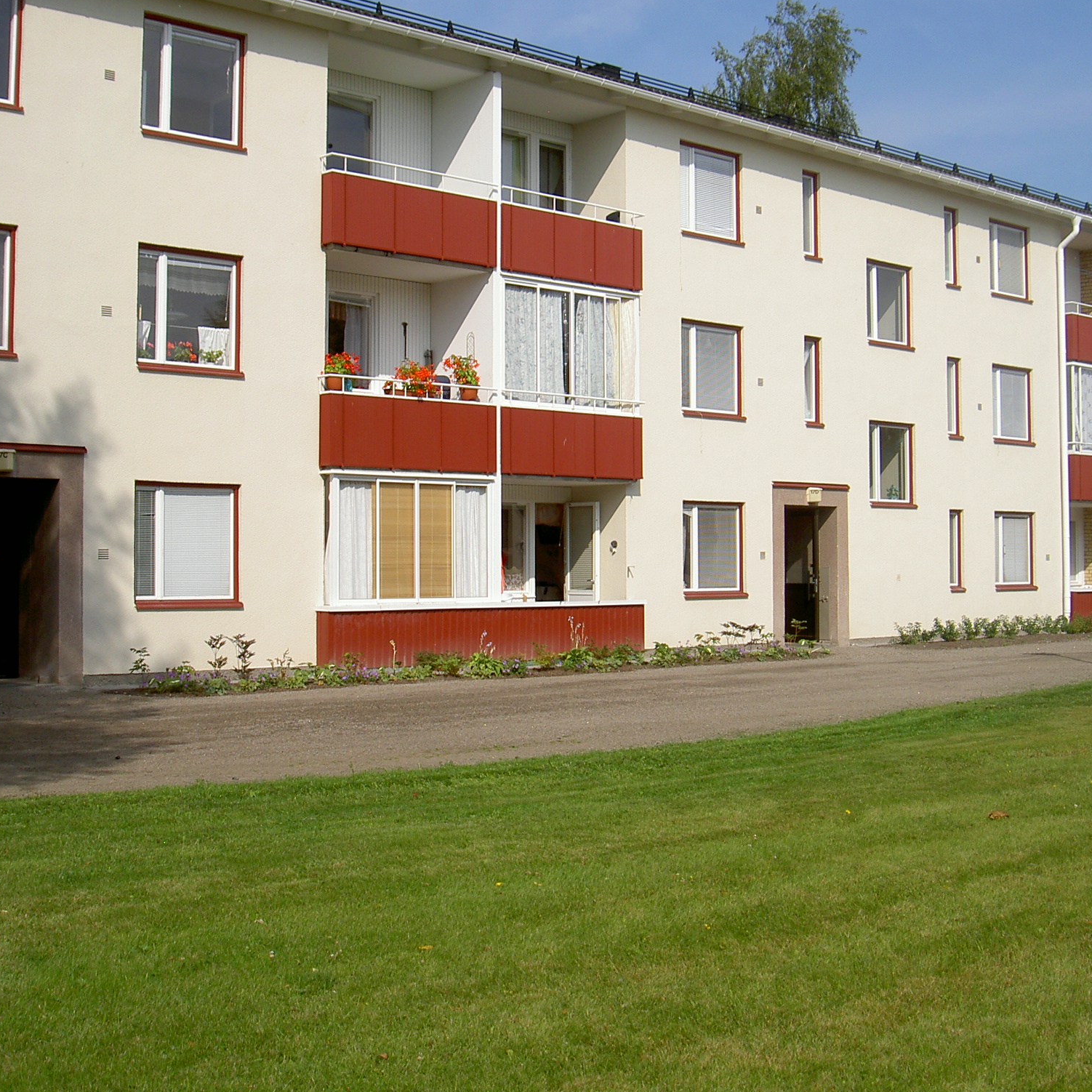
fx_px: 1677
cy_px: 537
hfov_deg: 36.1
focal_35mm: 47
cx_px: 527
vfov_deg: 36.1
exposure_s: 1/500
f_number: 4.7
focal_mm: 8
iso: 100
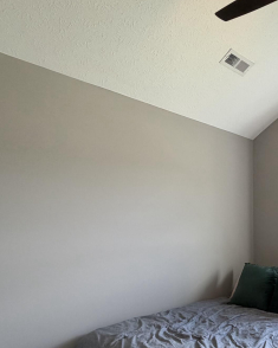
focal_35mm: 31
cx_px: 243
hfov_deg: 43.6
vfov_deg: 55.9
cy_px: 234
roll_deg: +0.6
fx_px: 319
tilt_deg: -0.5
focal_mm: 2.22
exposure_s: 1/120
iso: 160
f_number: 2.2
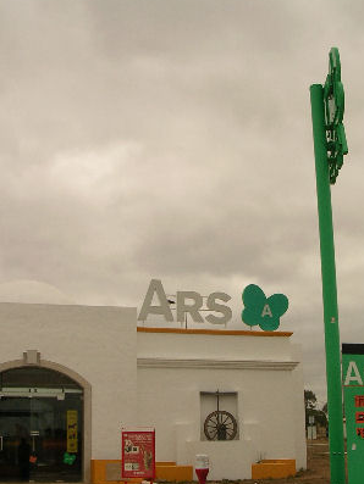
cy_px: 304
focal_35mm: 49
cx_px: 205
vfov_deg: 38.6
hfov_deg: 29.7
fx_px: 687
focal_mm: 5.8
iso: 50
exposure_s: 1/388
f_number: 5.6
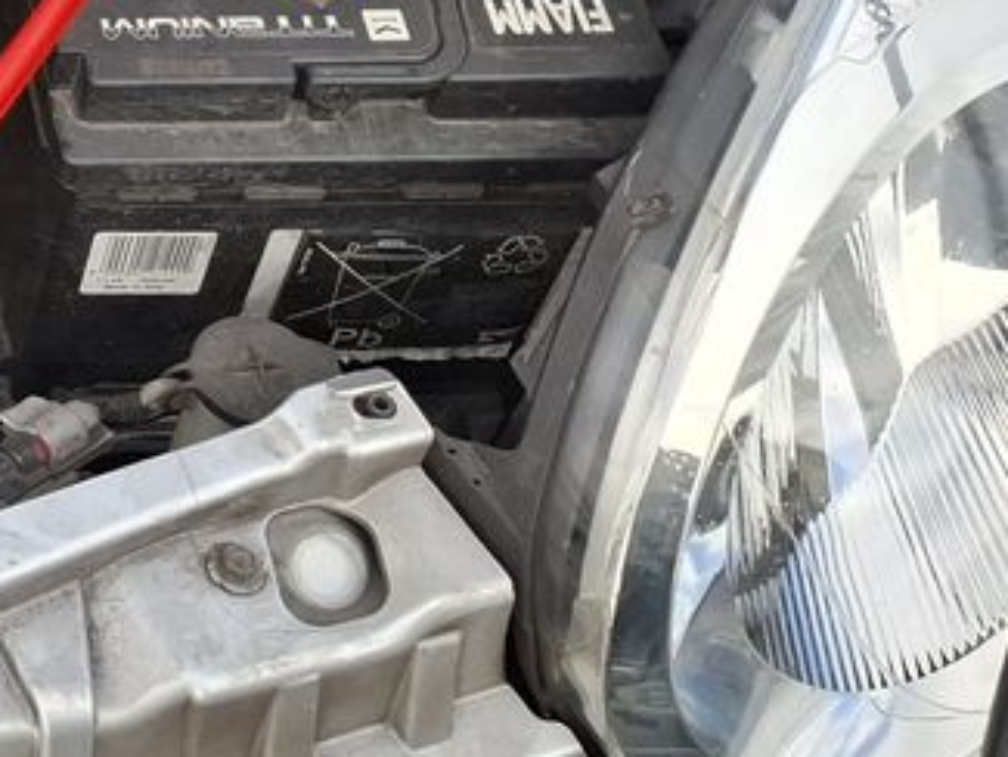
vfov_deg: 16.6
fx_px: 2476
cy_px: -174
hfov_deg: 19.1
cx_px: -645
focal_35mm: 85
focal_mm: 5.54
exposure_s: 1/623
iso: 50
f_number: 1.8
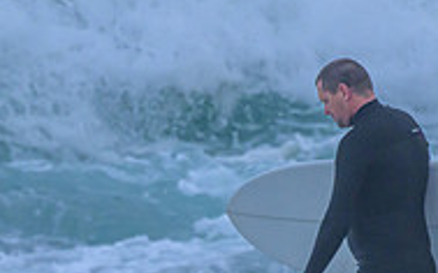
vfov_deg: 0.4
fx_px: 41922
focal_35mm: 3513
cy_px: 368
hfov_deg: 0.6
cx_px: 150
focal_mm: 1120
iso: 2200
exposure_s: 1/2500
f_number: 9
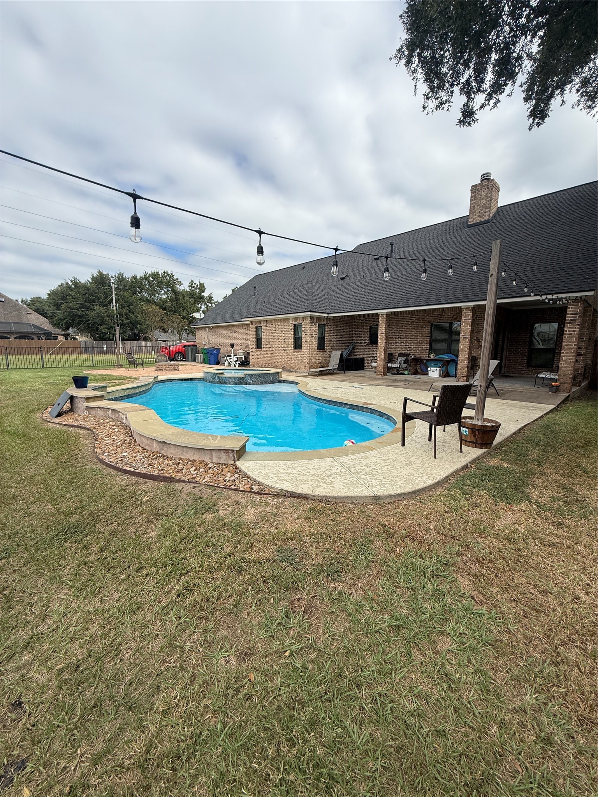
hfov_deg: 85.7
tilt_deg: -8.8
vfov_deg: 102.1
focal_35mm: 14
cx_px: 299
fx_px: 322
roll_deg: -1.0
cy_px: 398
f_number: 2.2
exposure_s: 1/1698
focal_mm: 2.22
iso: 50
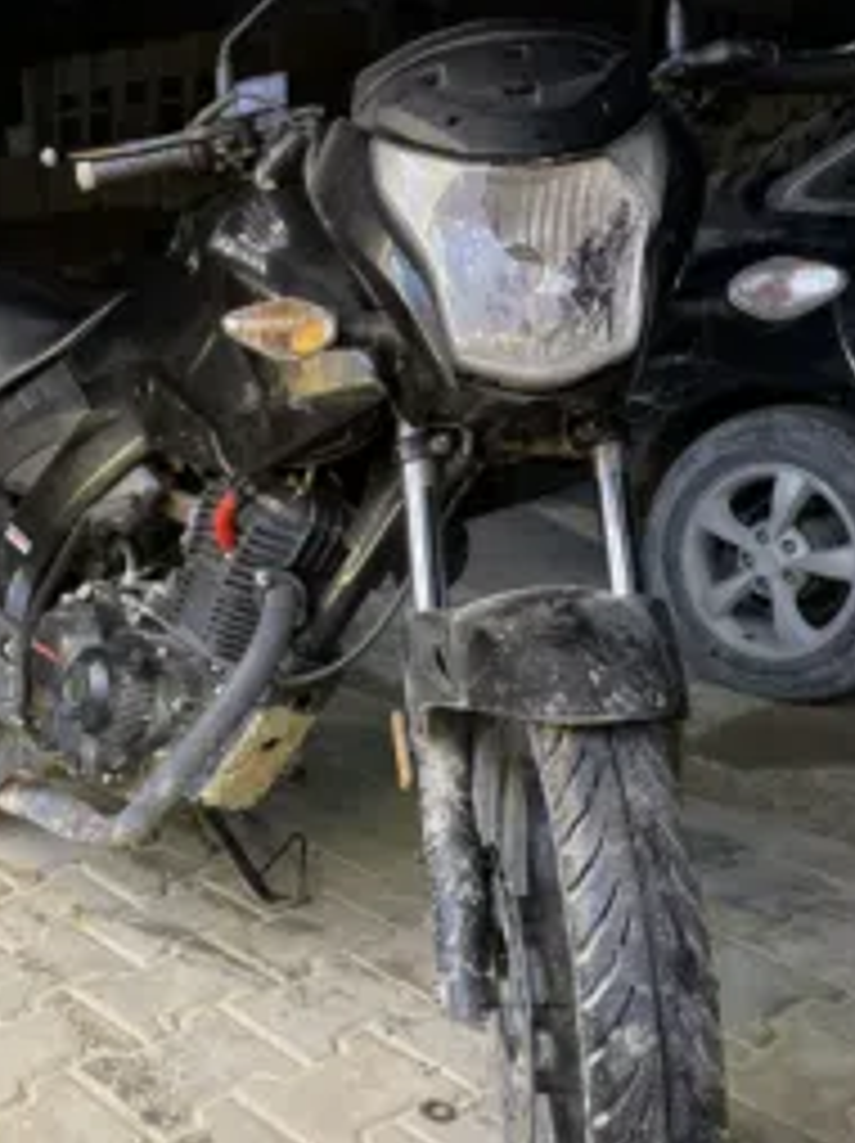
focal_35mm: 41
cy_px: 680
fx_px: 1353
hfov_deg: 34.3
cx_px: 207
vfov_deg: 45.6
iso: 640
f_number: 1.6
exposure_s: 1/33
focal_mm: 4.2
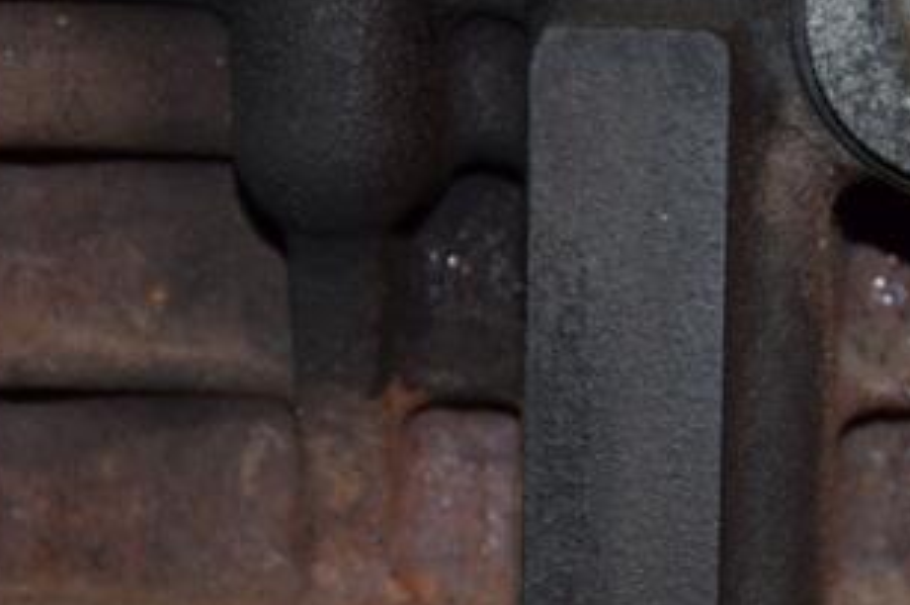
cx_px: 703
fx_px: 4596
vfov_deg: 7.5
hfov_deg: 11.3
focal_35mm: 182
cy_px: 472
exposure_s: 1/60
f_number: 5.3
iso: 800
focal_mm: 62
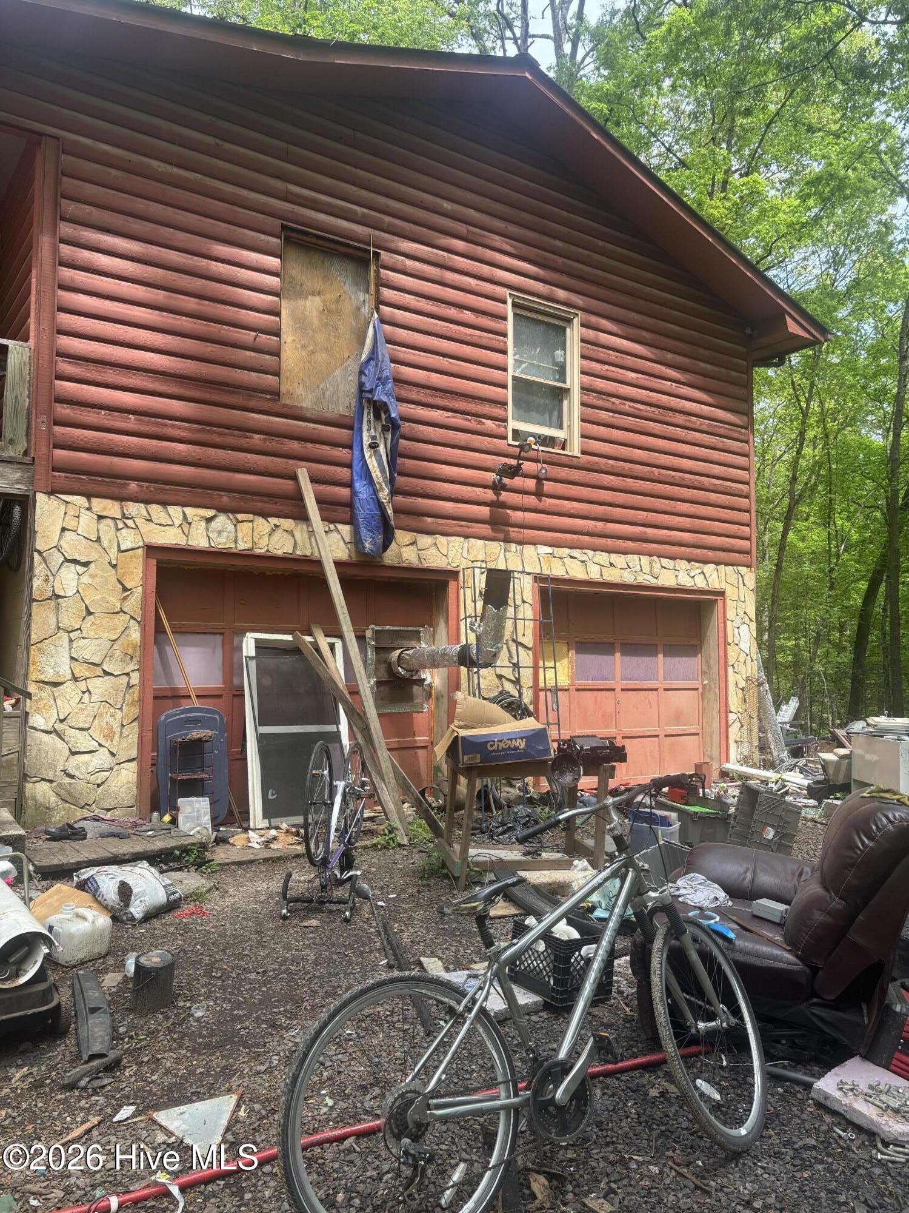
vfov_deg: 67.3
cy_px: 606
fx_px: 910
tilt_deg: +4.3
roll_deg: -0.7
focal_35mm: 26
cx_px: 454
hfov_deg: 53.1
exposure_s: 1/378
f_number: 1.6
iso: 50
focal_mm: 5.96
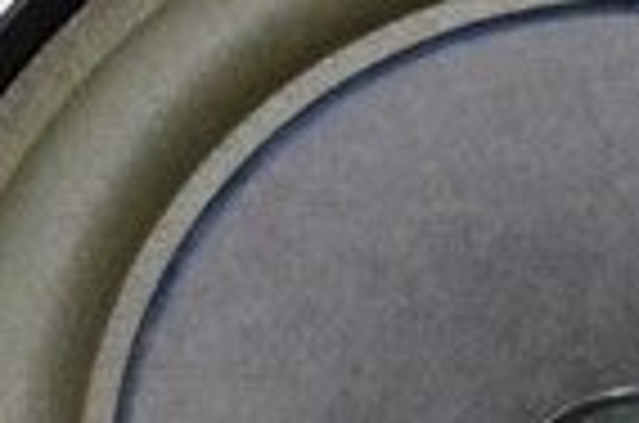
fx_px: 4605
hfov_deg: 7.9
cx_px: 562
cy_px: 236
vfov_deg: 5.3
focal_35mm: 260
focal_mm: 24
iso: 6400
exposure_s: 1/800
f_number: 4
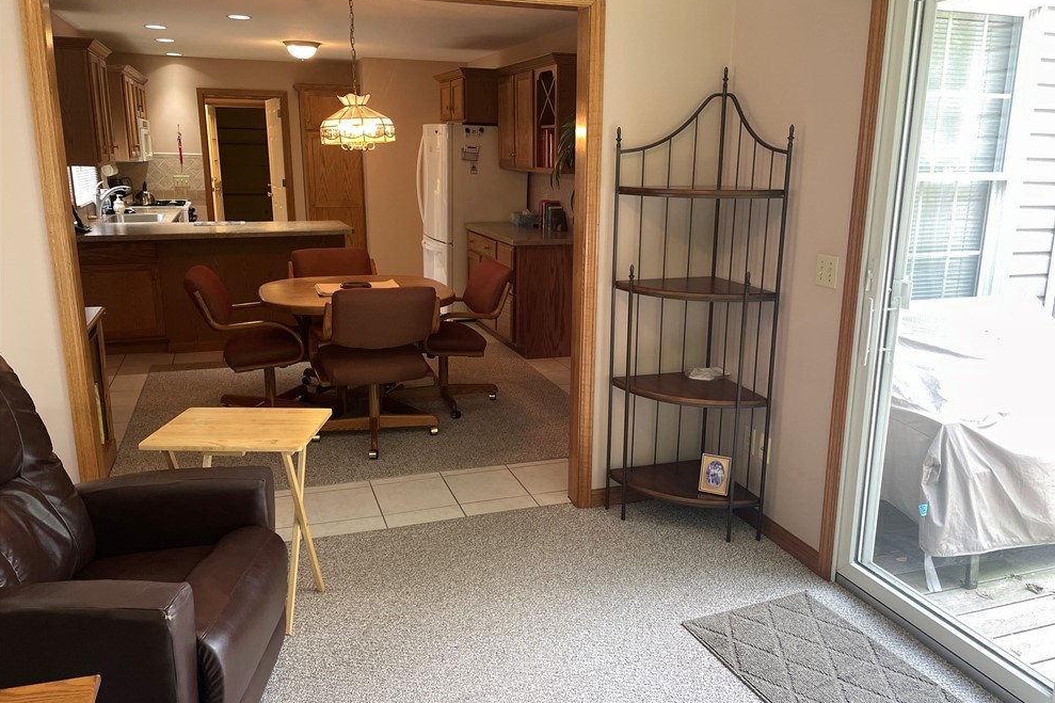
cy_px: 346
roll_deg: -1.3
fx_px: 820
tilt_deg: -13.9
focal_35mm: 28
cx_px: 543
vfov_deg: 46.4
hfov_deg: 65.5
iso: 100
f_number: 1.6
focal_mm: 4.2
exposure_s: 1/120
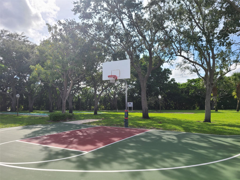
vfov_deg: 53.1
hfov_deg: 67.3
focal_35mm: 26
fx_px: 180
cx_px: 120
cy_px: 90
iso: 40
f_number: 1.8
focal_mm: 5.4
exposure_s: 1/1410
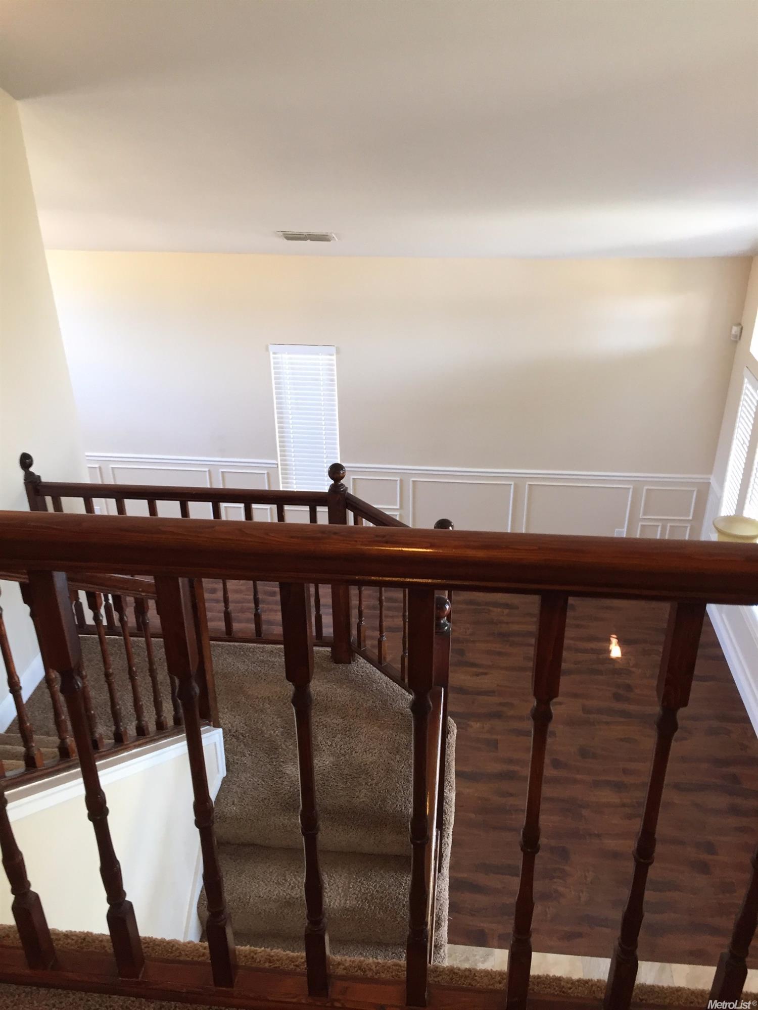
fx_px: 847
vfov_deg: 61.7
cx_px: 379
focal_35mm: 29
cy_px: 505
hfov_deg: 48.2
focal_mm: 4.15
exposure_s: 1/30
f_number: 2.2
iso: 80
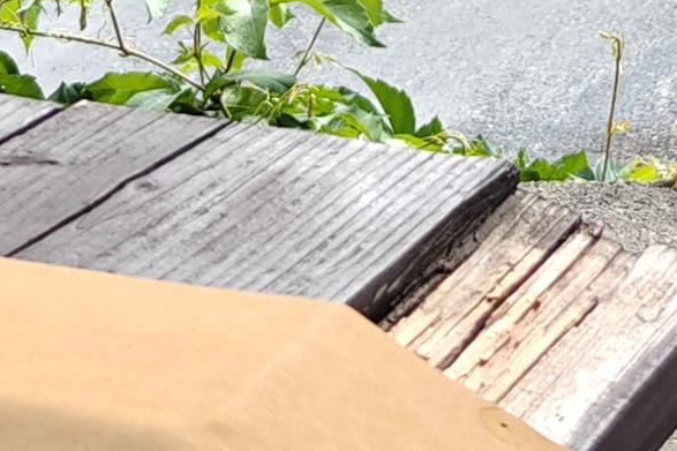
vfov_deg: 7.7
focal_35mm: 167
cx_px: 690
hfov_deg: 12.2
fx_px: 3139
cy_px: -553
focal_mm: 6.06
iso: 50
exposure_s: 1/423
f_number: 1.6
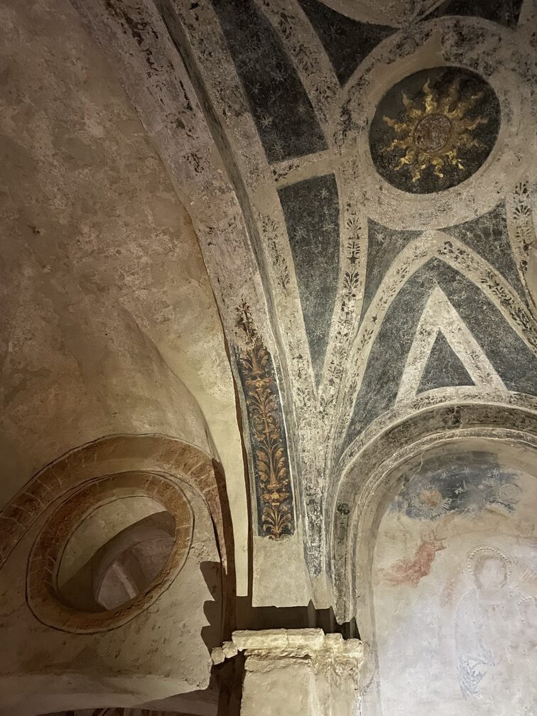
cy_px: 358
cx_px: 268
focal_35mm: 26
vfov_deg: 67.3
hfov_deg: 53.1
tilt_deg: +47.5
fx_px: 538
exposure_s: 1/8
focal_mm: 4.2
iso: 800
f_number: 1.6
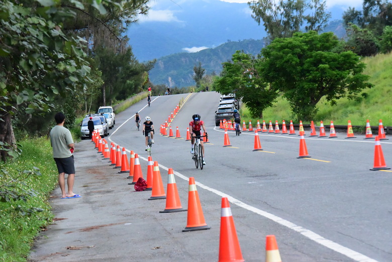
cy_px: 131
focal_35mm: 140
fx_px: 1525
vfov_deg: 9.8
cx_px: 196
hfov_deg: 14.6
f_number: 9
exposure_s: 1/4000
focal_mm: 140
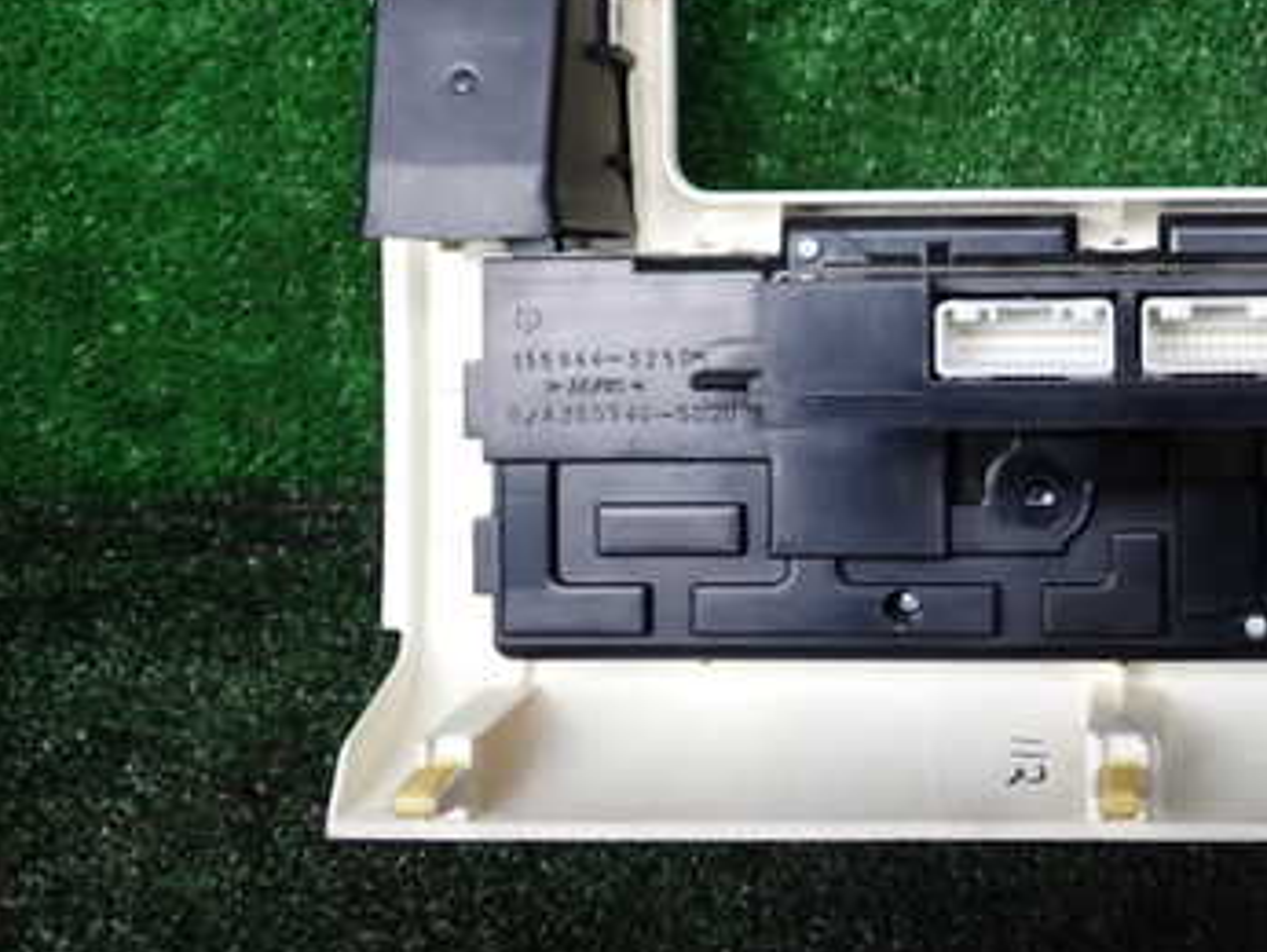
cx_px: 1084
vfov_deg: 27.6
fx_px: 1905
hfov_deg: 35.1
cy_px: 216
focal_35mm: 52
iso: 125
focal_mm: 5.4
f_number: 2.3
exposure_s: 1/60
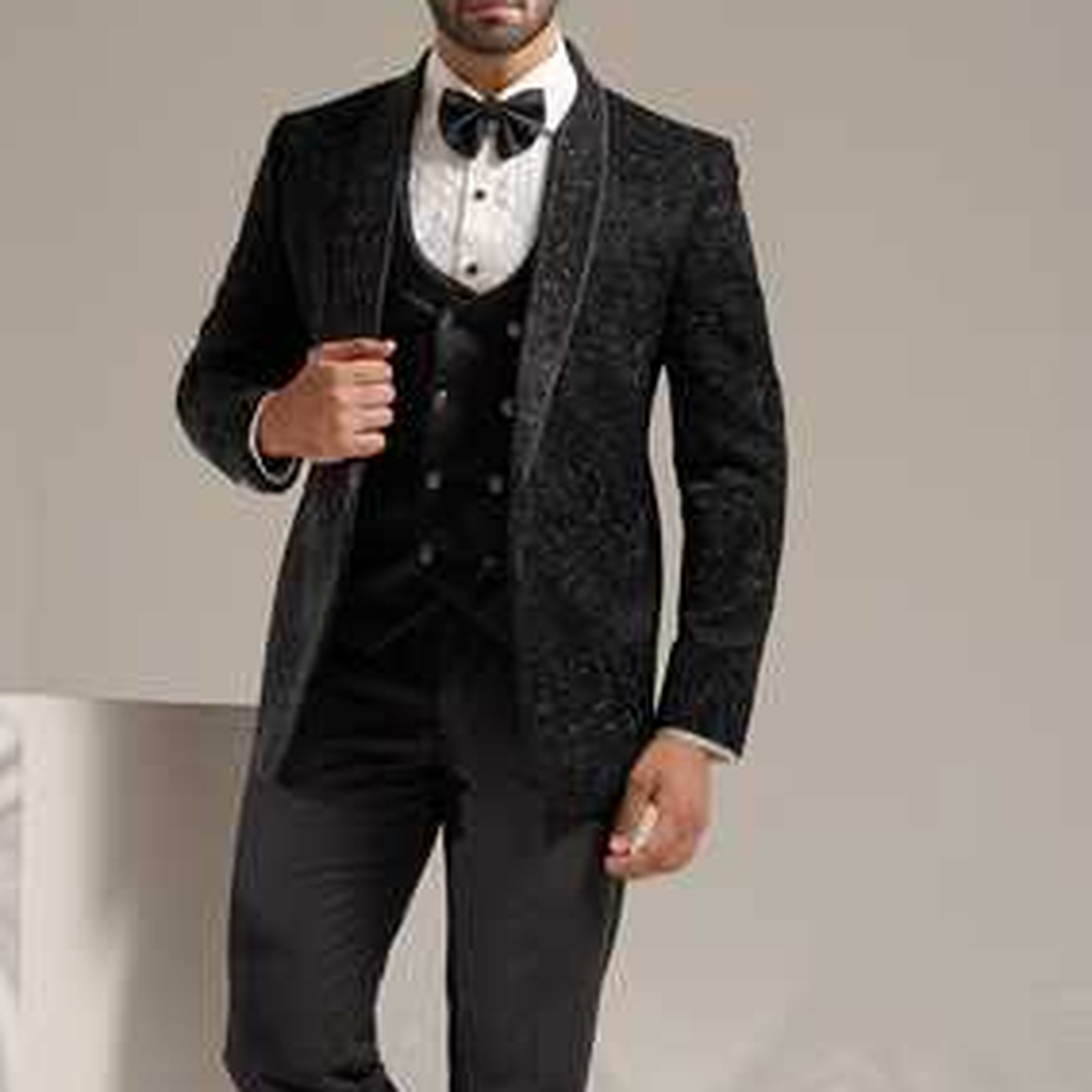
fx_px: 3926
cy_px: 729
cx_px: 504
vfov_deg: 15.8
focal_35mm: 110
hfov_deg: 15.8
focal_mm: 70
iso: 250
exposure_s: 1/125
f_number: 4.5
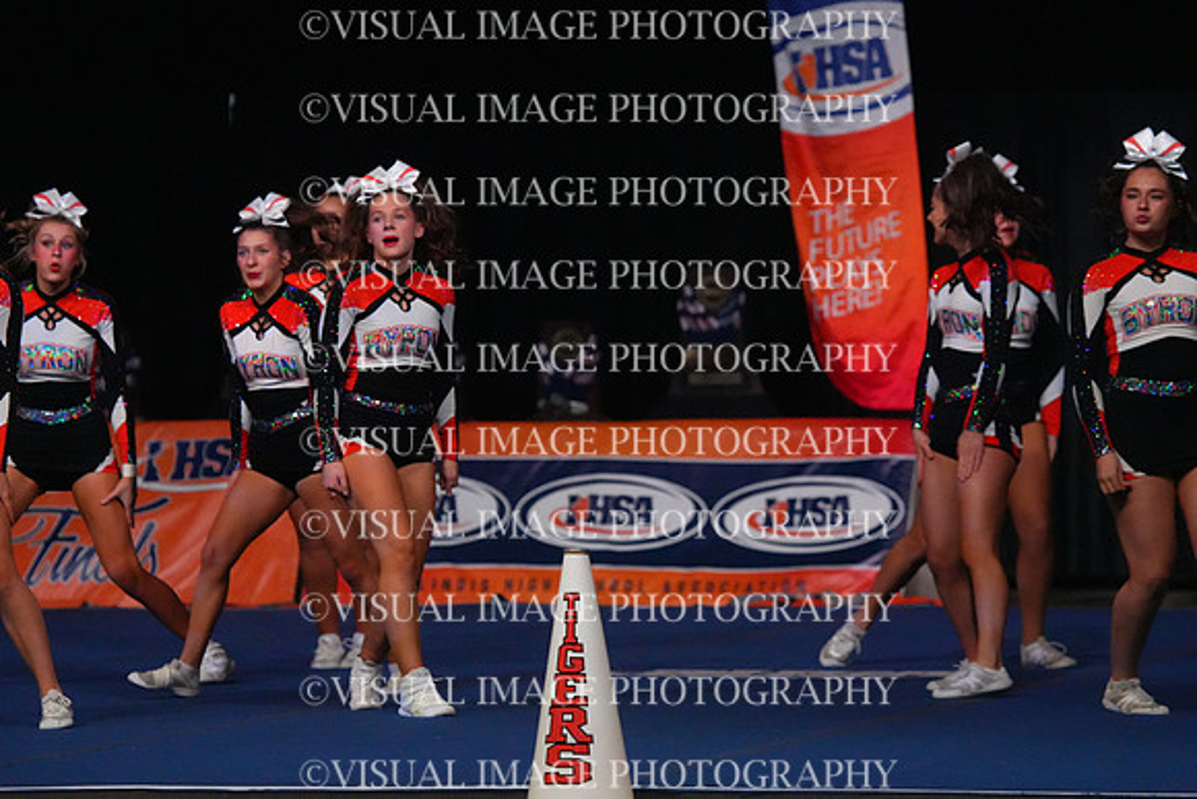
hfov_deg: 9.8
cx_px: 598
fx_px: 6984
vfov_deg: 6.5
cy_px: 400
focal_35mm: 210
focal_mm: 210
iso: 16000
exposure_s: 1/1250
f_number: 5.6
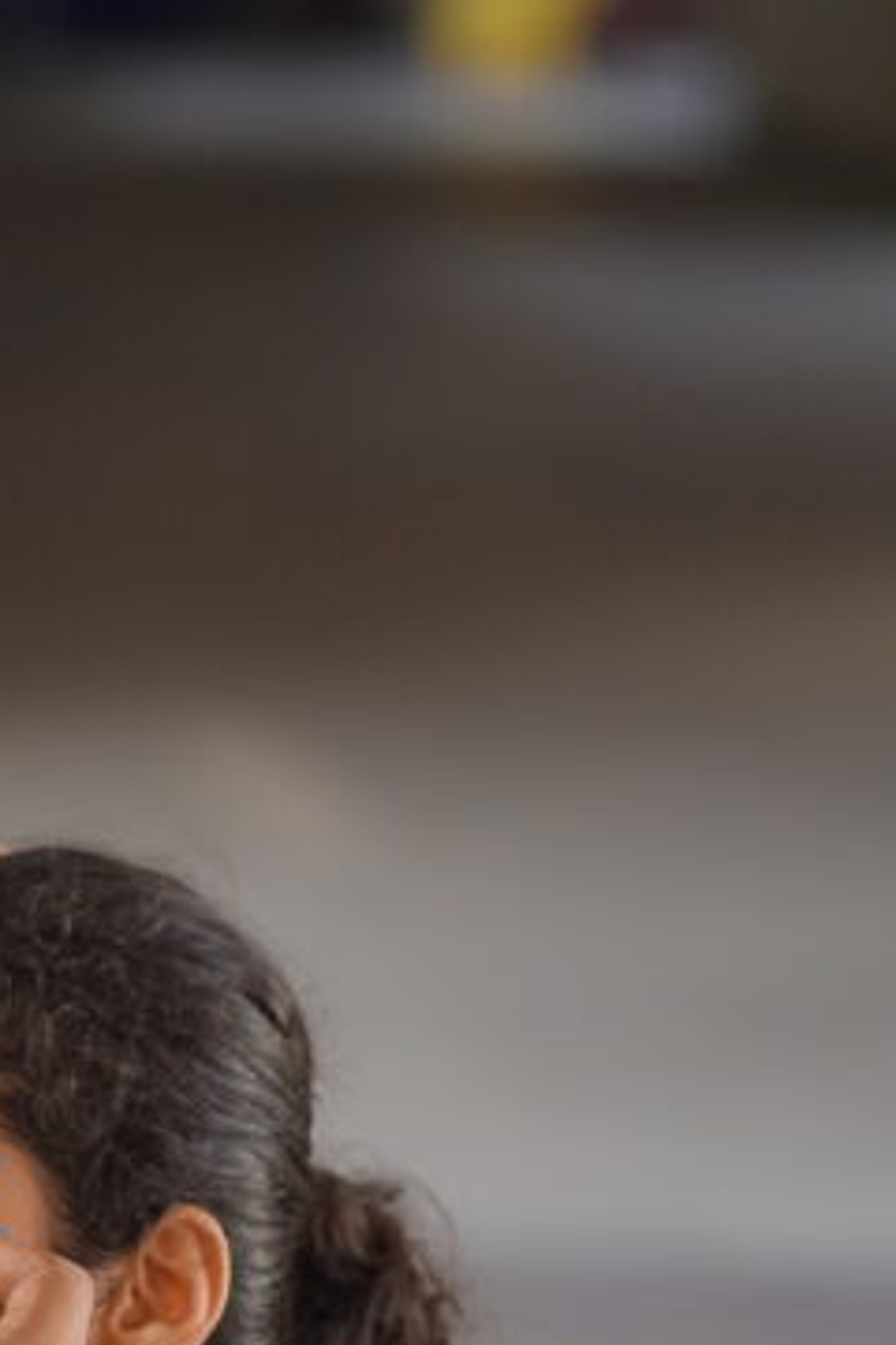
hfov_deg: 5.7
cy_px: 1457
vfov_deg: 8.4
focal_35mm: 242
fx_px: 9034
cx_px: 2
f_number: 2.2
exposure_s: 1/250
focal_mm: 85
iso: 250
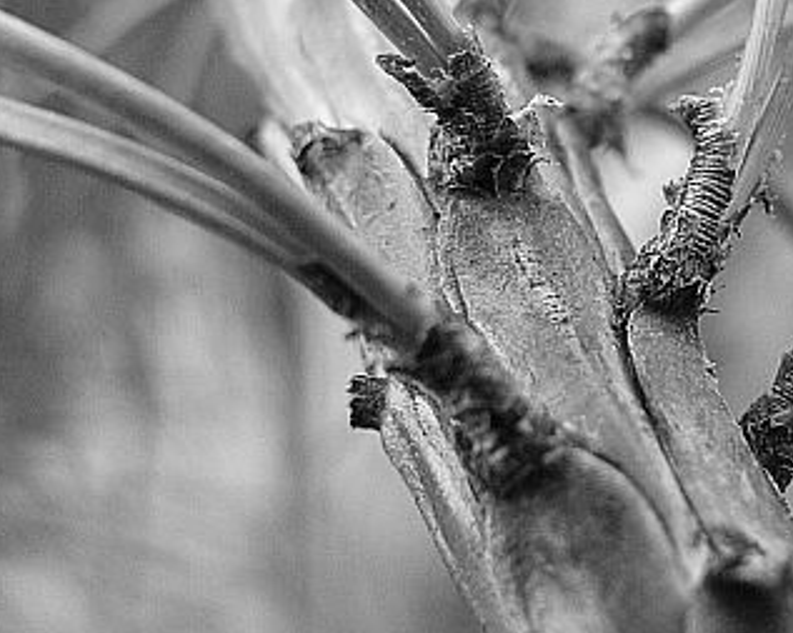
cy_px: 255
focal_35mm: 69
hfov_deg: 27.1
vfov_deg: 22.1
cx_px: 605
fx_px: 1618
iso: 160
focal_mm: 7.4
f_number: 2.8
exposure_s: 1/30
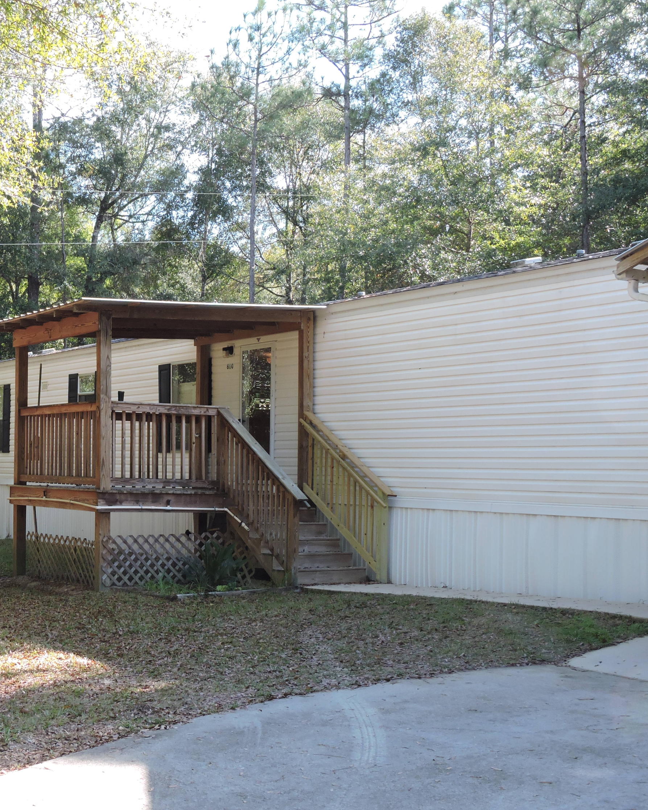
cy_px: 406
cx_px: 132
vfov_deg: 32.0
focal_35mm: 59
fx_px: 1414
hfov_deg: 25.4
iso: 160
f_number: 4
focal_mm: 8.1
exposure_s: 1/160
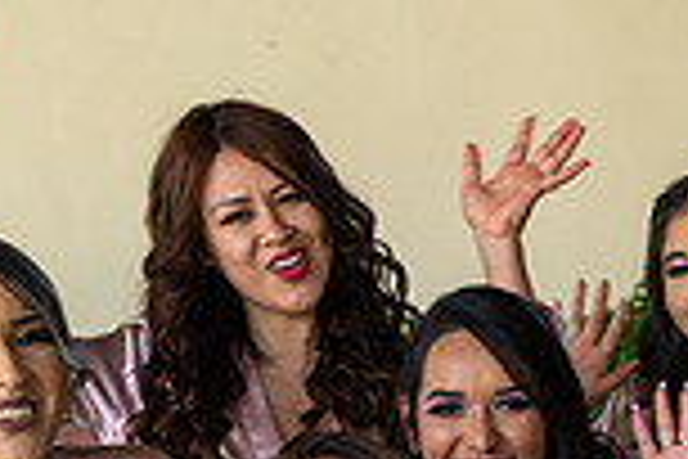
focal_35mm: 133
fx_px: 2542
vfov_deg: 10.0
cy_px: 650
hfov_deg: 14.5
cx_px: 976
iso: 160
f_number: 3.5
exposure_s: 1/125
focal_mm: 35
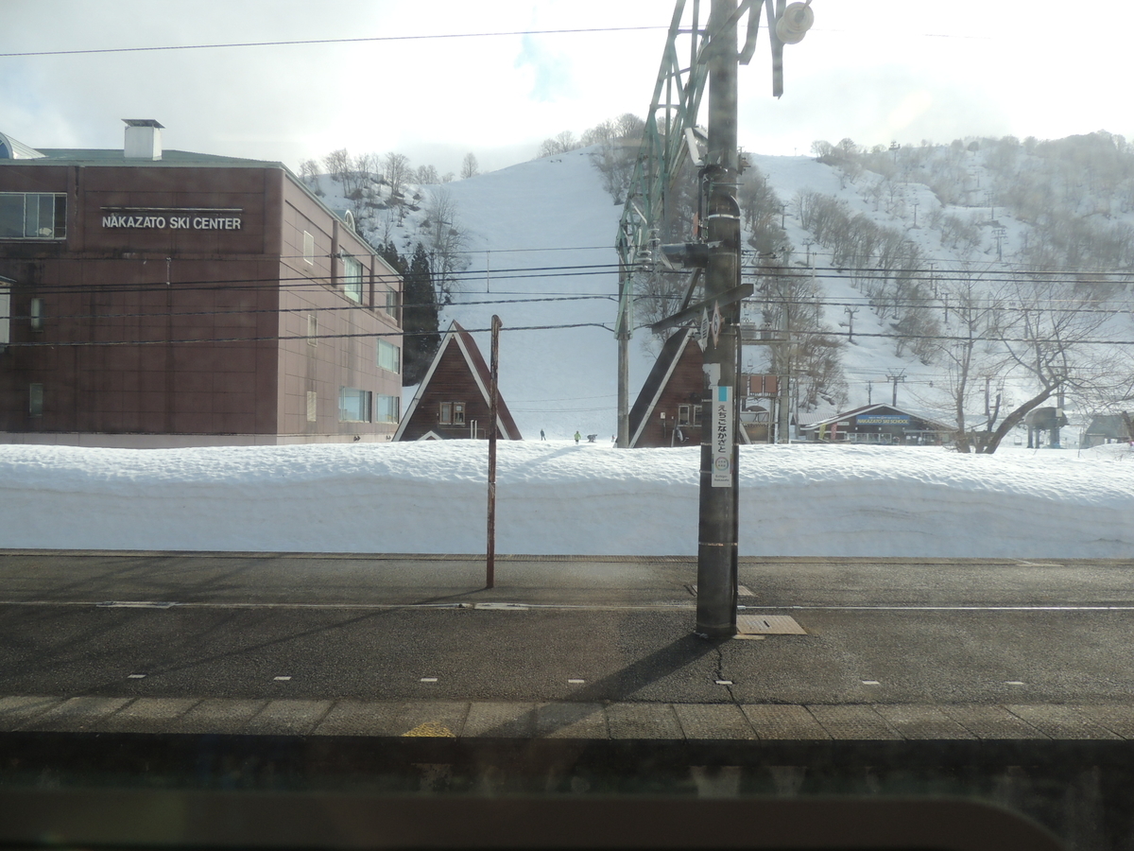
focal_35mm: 24
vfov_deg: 56.8
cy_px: 426
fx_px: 786
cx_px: 567
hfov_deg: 71.6
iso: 100
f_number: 3
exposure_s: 1/1000
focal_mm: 4.3
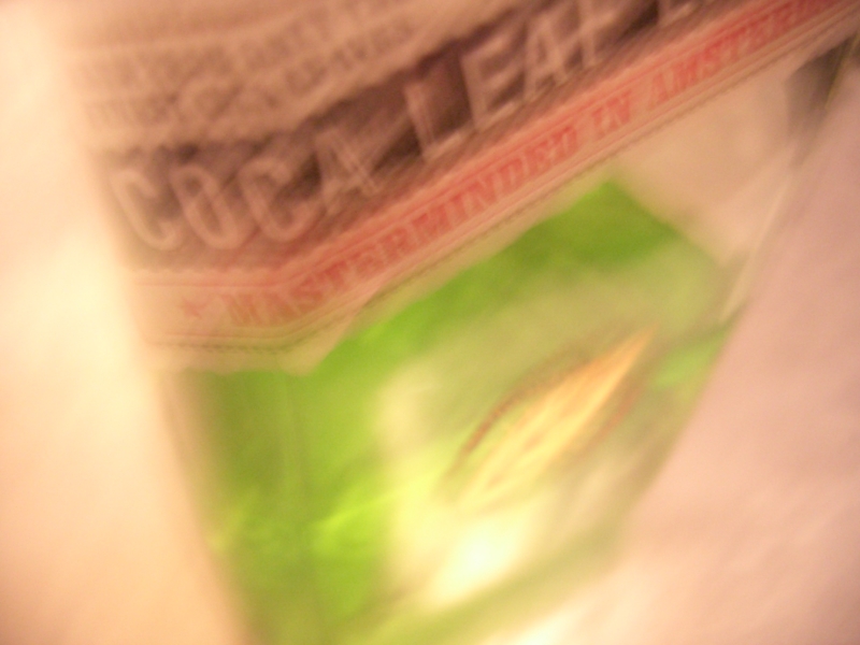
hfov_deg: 52.6
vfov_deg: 40.7
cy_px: 322
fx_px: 870
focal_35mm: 35
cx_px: 430
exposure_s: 1/10
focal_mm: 5.8
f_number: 2.6
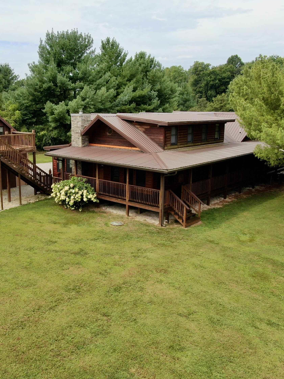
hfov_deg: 42.4
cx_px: 97
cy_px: 185
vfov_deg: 55.3
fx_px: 361
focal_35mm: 33
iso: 100
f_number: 2.8
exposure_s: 1/60
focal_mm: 4.39
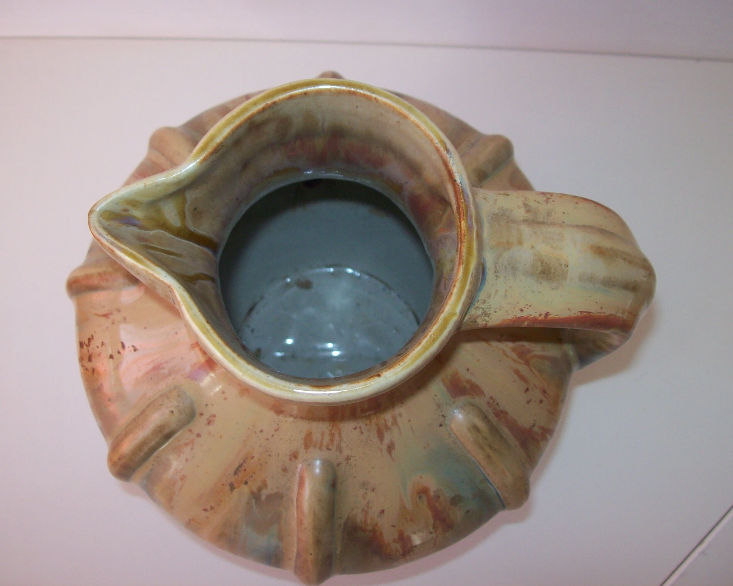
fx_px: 868
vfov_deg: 37.3
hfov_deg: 45.8
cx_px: 343
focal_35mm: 40
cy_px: 276
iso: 80
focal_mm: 6
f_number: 2.7
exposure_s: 1/64
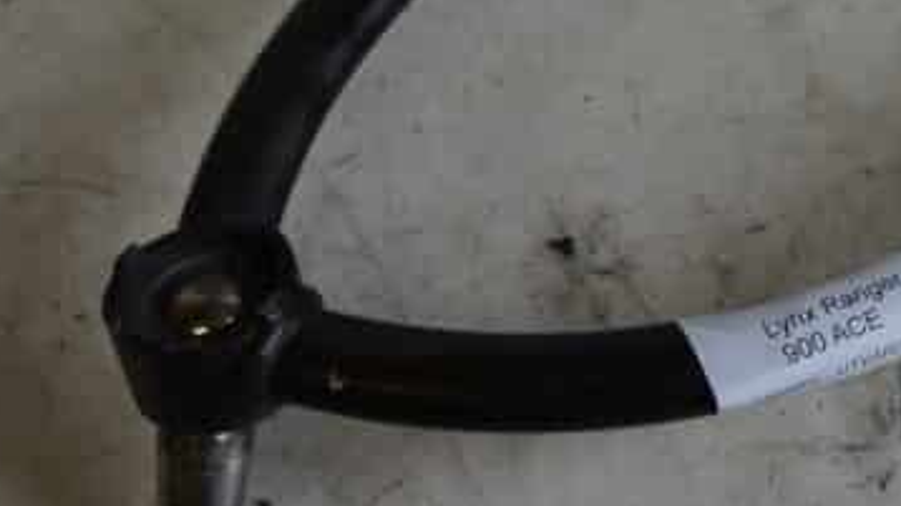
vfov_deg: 14.7
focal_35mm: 81
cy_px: 47
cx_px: 846
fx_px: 1934
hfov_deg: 25.3
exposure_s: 1/100
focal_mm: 18
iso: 100
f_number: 3.5
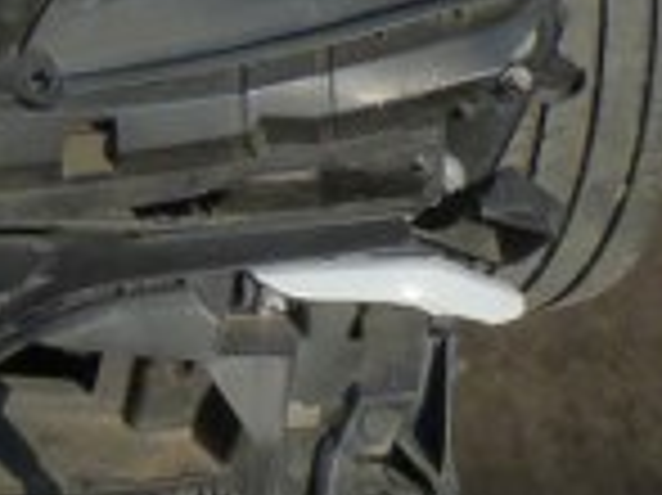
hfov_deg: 13.5
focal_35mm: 136
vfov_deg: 10.2
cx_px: -405
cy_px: -423
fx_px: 2599
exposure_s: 1/400
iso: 125
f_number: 5.6
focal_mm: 4.5
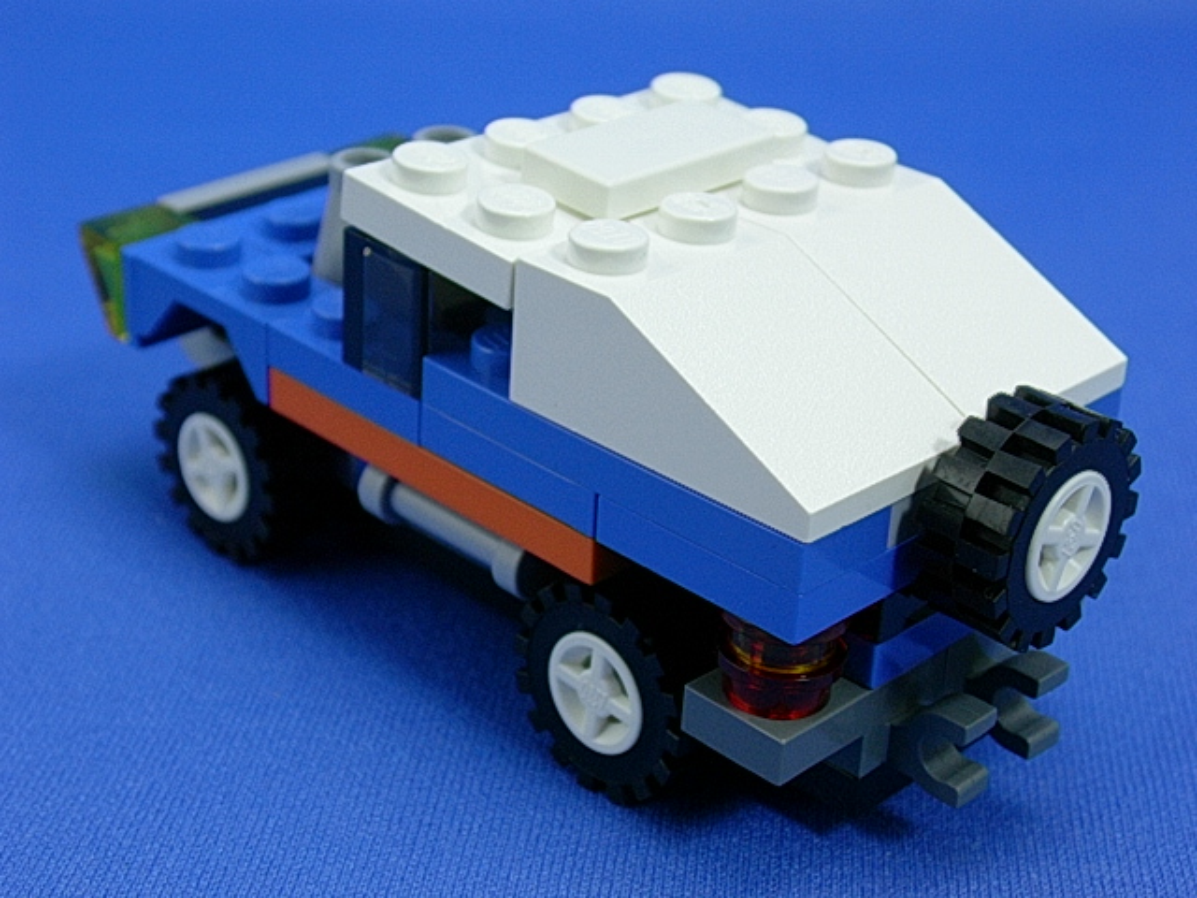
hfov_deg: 29.0
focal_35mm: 67
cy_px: 449
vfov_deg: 21.9
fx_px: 2317
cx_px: 598
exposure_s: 1/19
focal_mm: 10.2
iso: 70
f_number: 3.6
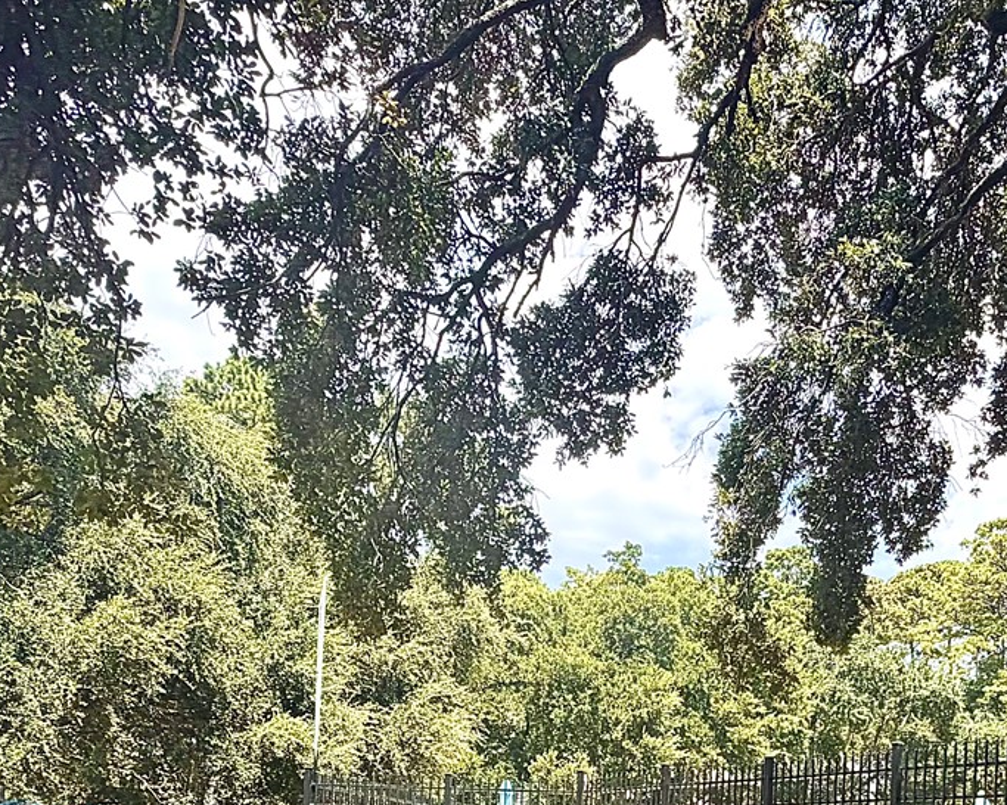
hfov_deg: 43.8
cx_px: 714
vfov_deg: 32.8
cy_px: 846
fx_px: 1222
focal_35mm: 41
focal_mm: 2.22
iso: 40
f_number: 2.2
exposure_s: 1/522
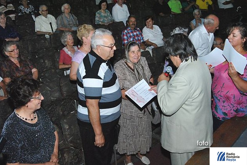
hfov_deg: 43.6
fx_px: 309
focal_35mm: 45
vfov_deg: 29.9
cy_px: 82
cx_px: 124
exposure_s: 1/125
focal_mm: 30
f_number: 10
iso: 1600
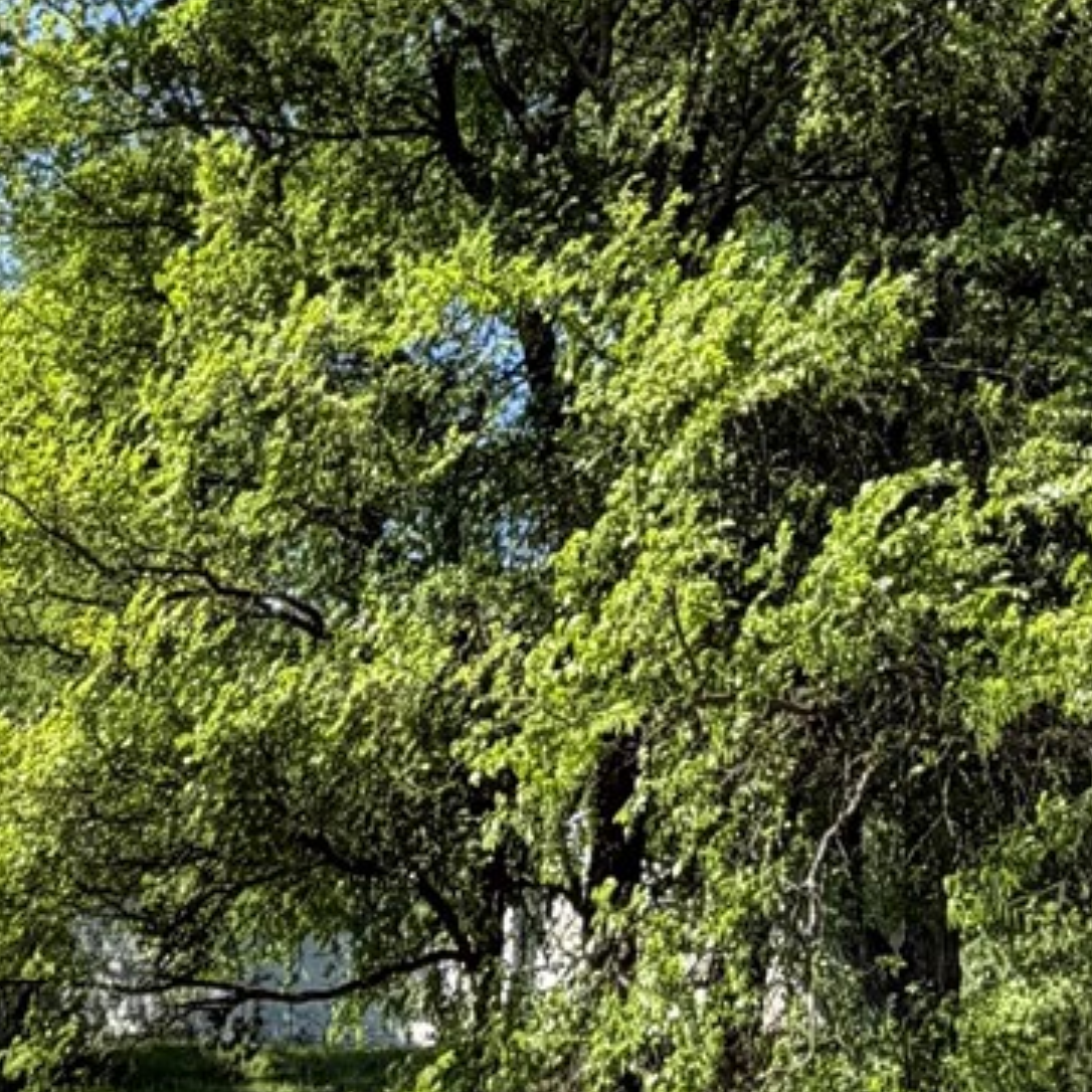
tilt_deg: +31.8
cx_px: 718
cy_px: -178
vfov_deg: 22.9
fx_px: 2498
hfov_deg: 24.5
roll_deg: -0.3
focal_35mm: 70
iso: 32
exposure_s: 1/770
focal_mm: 2.22
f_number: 2.2
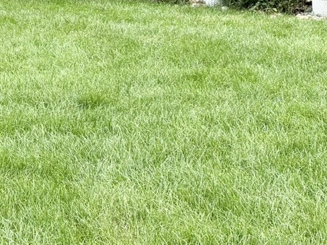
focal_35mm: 101
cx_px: 357
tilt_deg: +0.3
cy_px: -112
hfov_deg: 18.7
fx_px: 954
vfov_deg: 13.8
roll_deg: -0.1
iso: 100
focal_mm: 6.76
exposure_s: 1/1949
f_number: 1.78
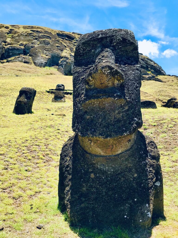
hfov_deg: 49.7
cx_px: 89
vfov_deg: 63.4
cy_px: 119
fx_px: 192
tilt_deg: +6.7
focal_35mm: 28
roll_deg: -1.5
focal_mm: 3.99
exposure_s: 1/1244
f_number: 1.8
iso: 20
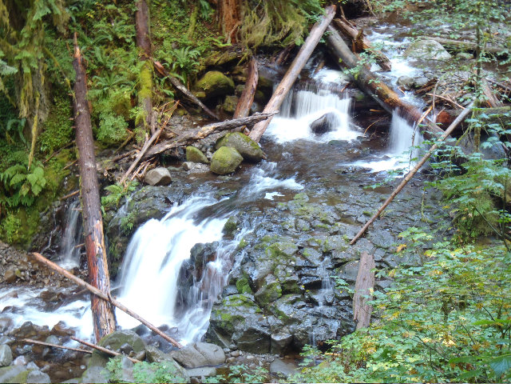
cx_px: 256
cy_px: 192
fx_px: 945
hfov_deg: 30.3
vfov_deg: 22.9
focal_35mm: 64
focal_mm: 11.43
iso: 200
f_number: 5.4
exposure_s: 1/5
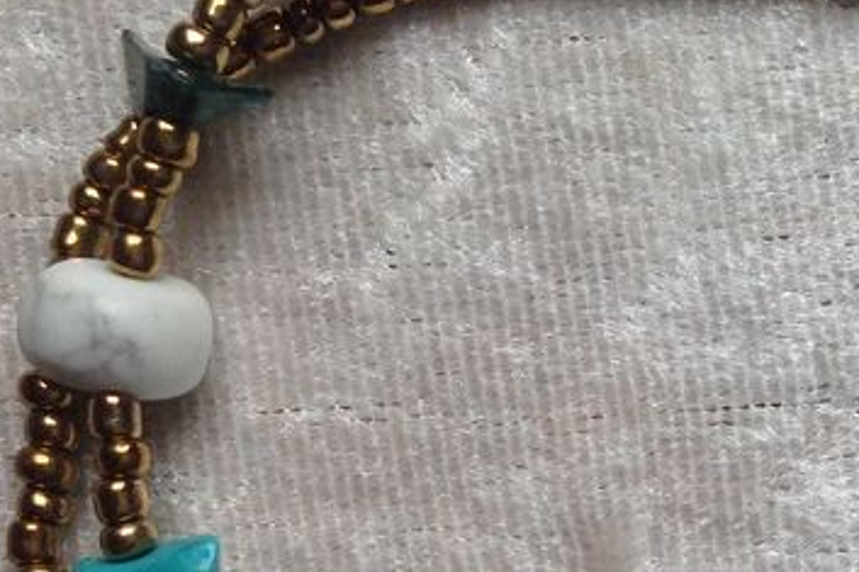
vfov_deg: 13.1
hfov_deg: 19.5
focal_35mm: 103
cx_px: 752
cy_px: 588
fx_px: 2456
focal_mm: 4.28
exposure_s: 1/120
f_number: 2.4
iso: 80
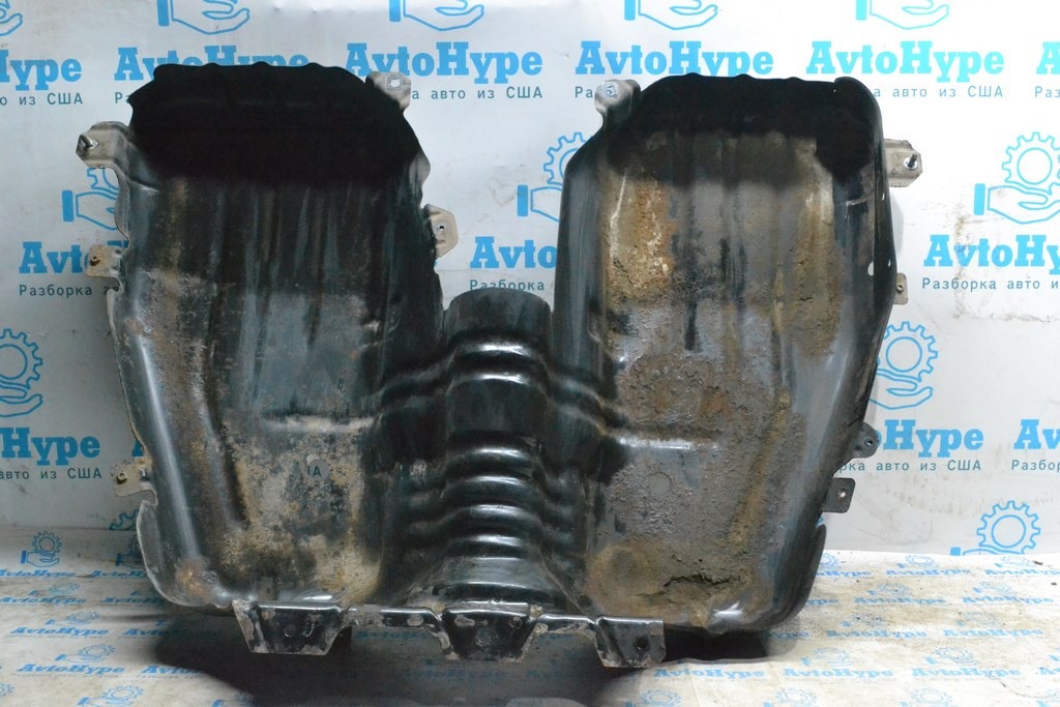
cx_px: 530
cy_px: 354
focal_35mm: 36
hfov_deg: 53.1
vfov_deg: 36.9
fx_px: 1060
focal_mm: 24
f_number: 9
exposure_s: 1/160
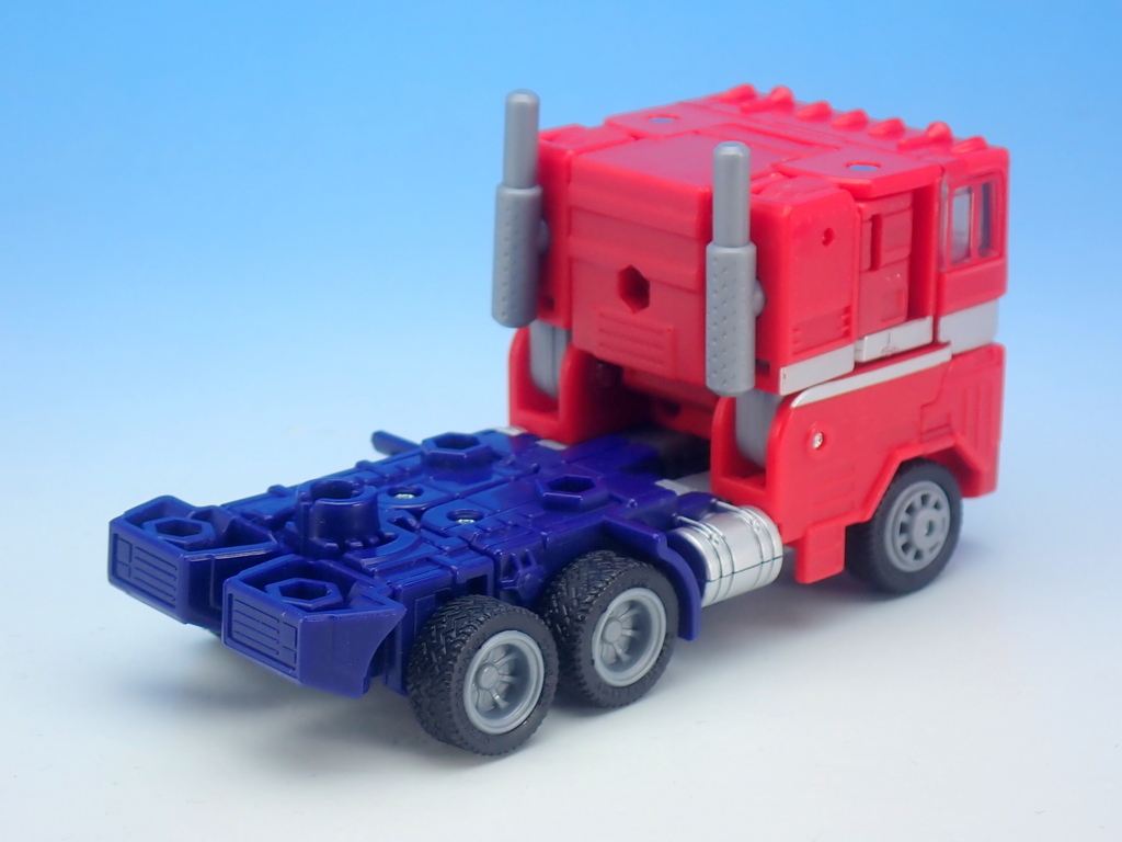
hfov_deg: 19.6
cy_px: 421
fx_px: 3241
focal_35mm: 100
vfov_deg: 14.8
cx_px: 561
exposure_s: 1/10
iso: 100
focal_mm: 18
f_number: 4.9
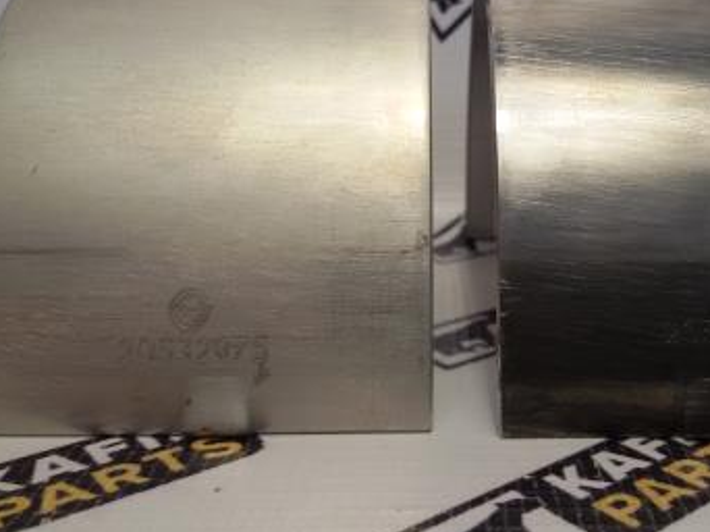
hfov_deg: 38.6
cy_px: 232
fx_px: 1004
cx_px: 450
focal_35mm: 49
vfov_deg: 29.6
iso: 40
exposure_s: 1/50
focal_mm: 2.93
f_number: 2.4
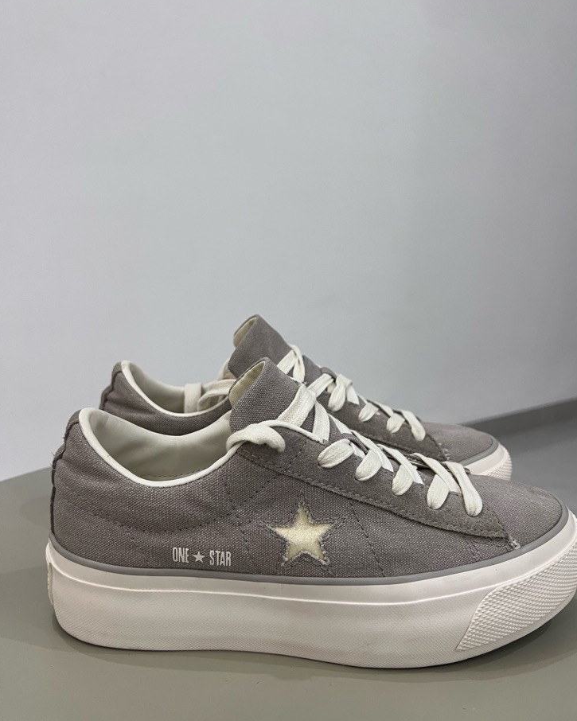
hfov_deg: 51.5
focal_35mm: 28
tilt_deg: -15.5
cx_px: 295
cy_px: 375
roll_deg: -2.9
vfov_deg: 62.2
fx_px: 598
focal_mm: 5.7
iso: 100
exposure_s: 1/50
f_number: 1.5
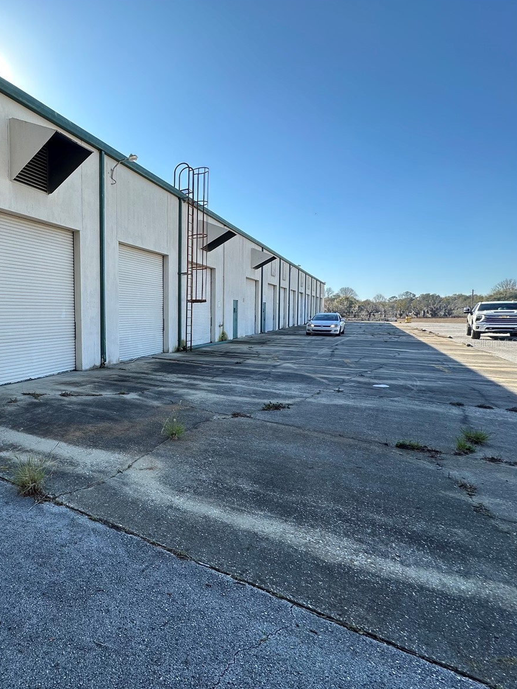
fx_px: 378
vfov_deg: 84.7
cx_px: 53
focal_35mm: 19
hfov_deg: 58.7
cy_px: 342
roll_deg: +1.1
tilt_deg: -4.7
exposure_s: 1/550
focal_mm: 2.22
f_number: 2.2
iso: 40
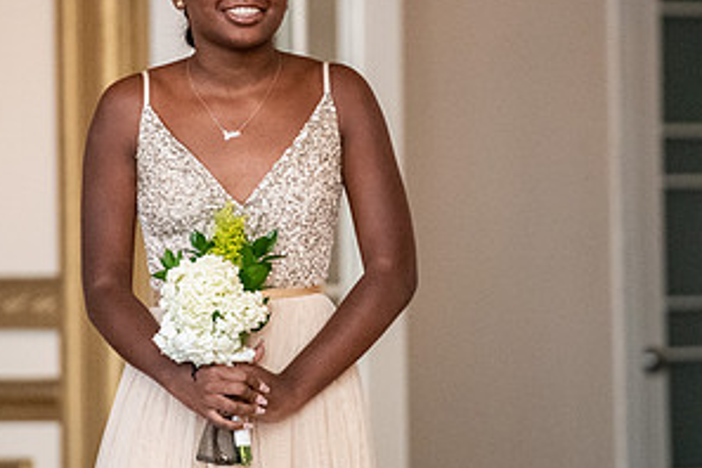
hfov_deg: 5.3
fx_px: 7604
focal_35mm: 390
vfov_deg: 3.5
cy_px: 197
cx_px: 272
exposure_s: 1/500
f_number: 2.8
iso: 3200
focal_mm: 200
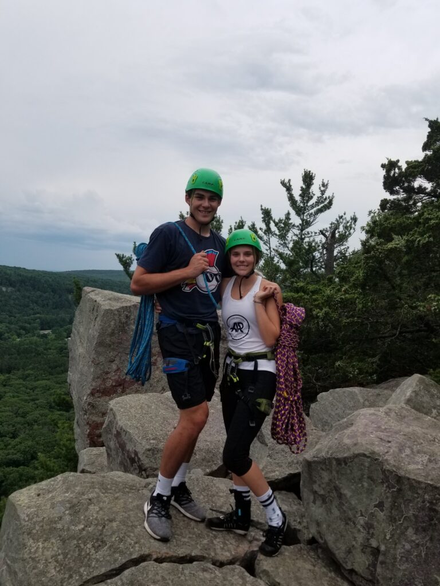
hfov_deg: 53.1
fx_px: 441
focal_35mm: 26
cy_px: 293
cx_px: 220
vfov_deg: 67.3
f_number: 1.7
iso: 50
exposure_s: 1/1864
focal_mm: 4.3
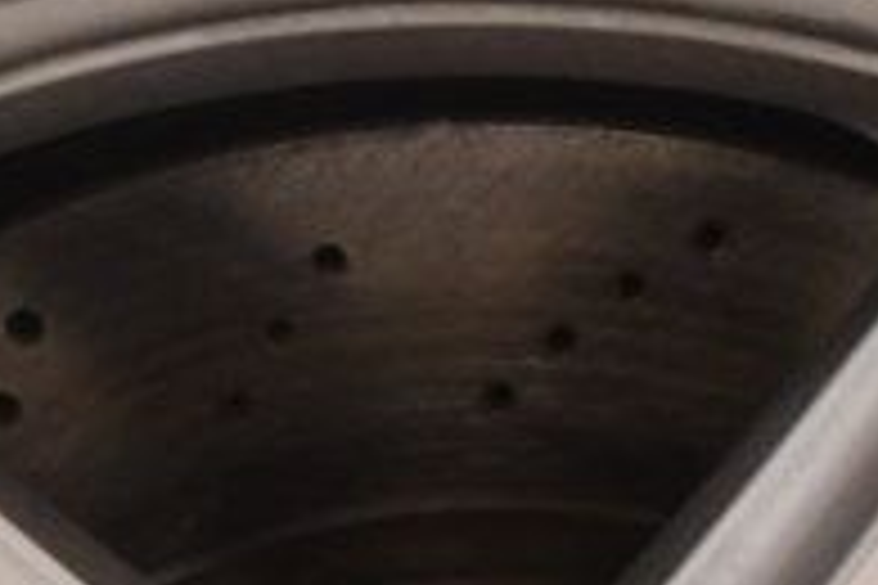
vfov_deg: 3.5
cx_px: 491
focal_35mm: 393
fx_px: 9584
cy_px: 1292
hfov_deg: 5.2
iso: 2800
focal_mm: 50
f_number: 4.8
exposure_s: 1/125
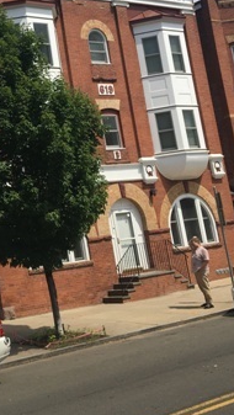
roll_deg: +7.7
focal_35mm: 60
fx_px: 661
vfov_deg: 34.5
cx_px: -12
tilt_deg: +8.9
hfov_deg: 19.4
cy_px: 129
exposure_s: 1/2959
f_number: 2.2
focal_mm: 4.15
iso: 25
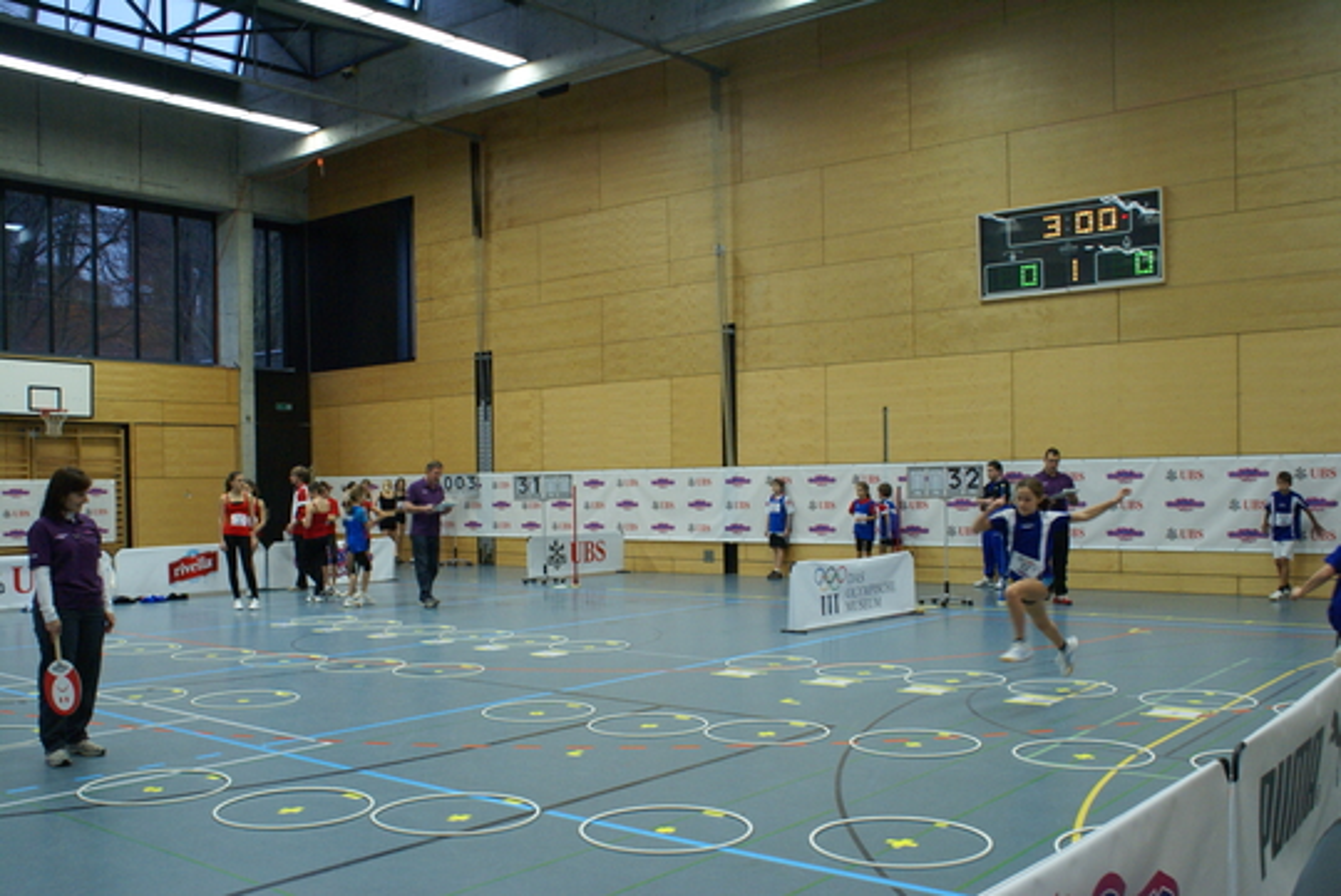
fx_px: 1230
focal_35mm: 33
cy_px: 448
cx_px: 670
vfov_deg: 40.0
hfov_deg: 57.2
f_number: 4
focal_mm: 22
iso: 800
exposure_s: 1/80
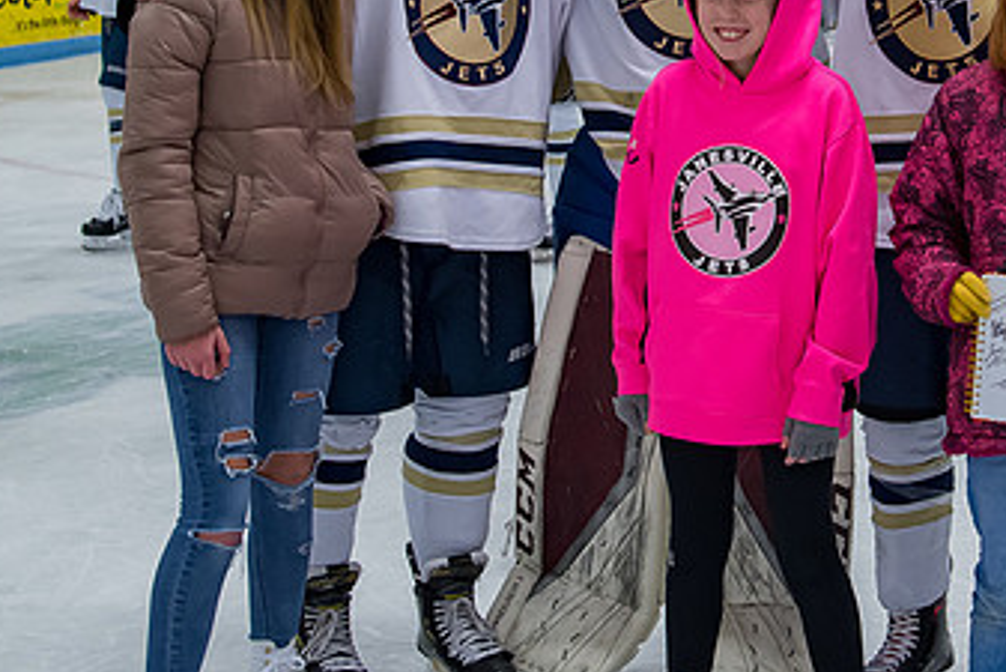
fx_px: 2600
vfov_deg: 14.5
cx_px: 854
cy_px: 15
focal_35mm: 93
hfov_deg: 21.5
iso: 800
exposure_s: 1/320
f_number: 4
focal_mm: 31
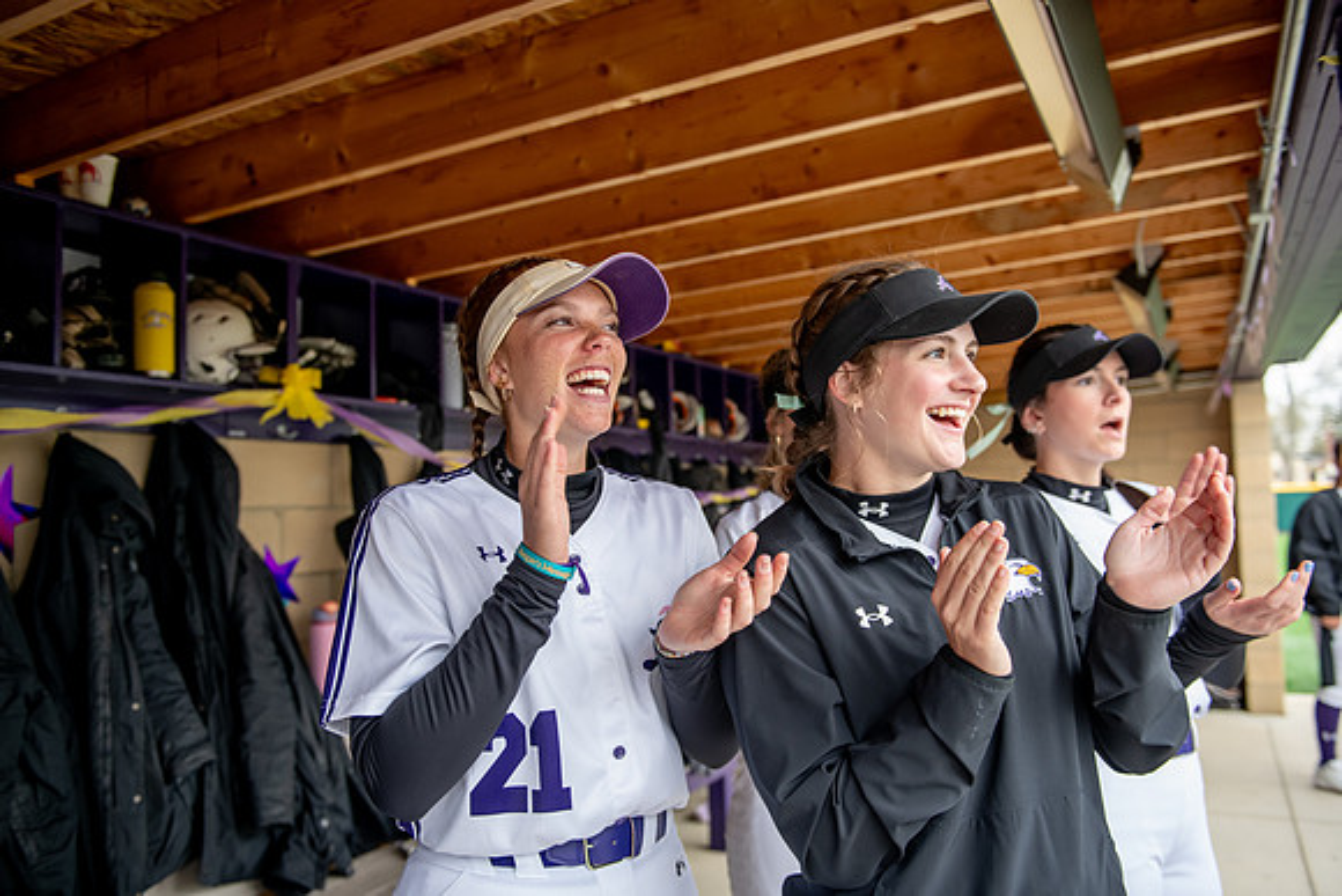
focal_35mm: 31
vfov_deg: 42.3
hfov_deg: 60.3
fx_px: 1156
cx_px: 671
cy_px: 448
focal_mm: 31
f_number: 3.2
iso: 500
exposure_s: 1/640
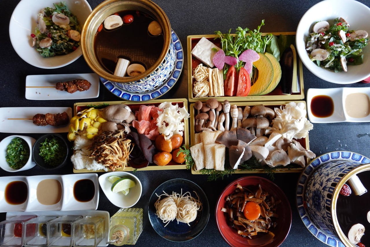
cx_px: 185
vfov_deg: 59.6
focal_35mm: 21
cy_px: 124
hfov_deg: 81.2
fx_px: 216
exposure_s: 1/100
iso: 320
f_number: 2.5
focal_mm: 8.23
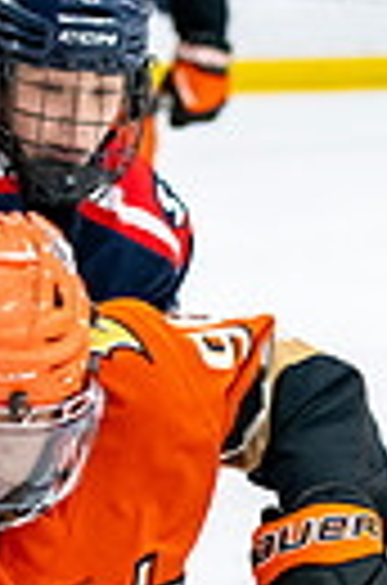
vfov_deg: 4.8
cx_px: 282
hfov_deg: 3.2
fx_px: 6987
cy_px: 830
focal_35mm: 431
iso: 2500
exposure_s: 1/800
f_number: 3.2
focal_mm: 82
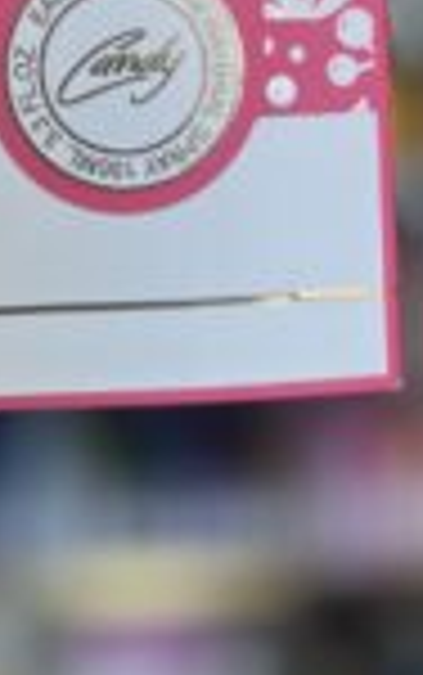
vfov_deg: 23.5
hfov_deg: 16.5
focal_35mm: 79
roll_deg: +1.7
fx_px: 1454
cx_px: 117
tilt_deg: +6.9
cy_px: -169
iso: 32
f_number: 1.5
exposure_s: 1/110
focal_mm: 5.7
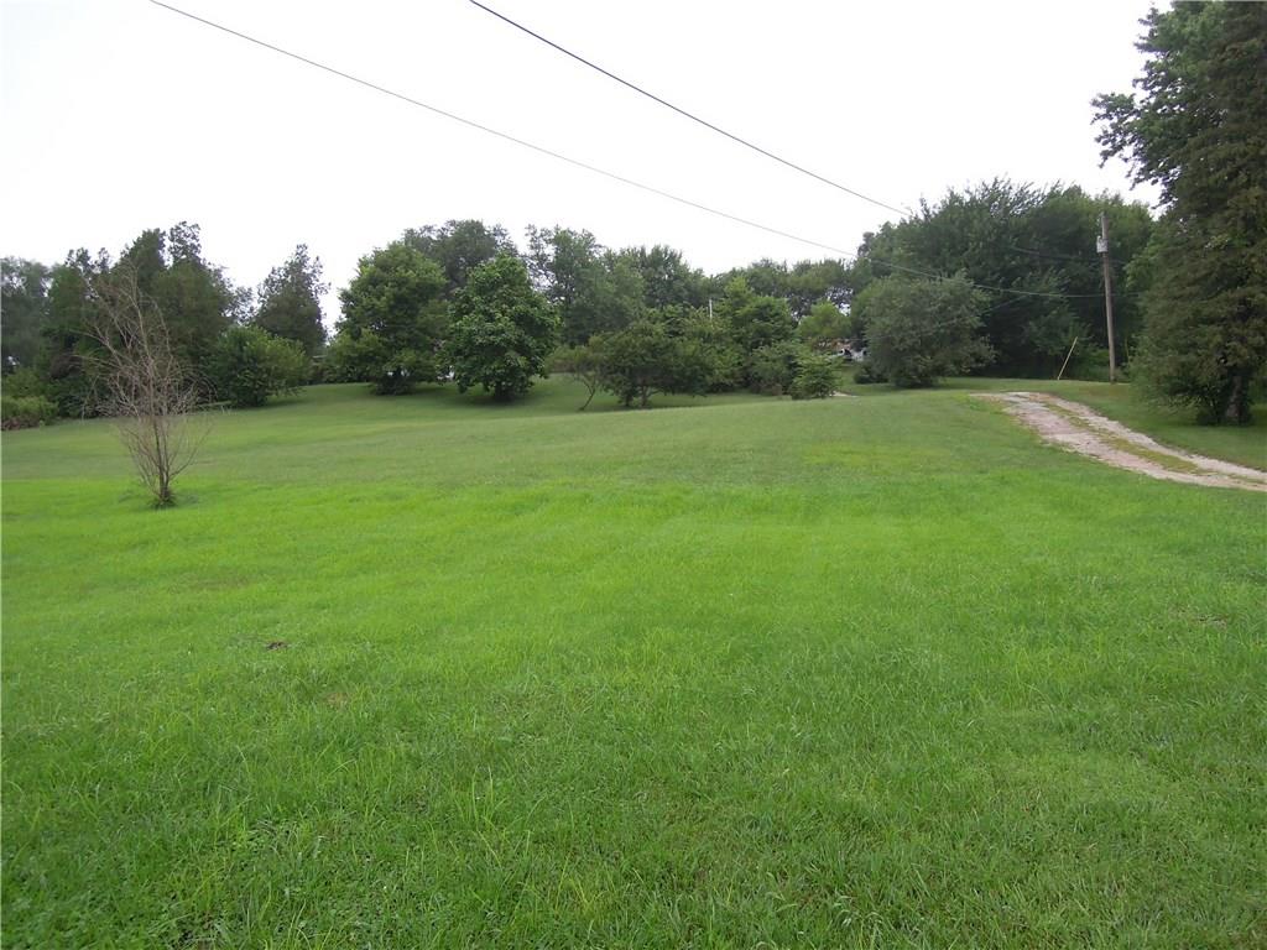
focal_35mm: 24
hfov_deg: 71.6
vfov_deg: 56.8
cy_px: 475
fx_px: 878
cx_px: 634
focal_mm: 4.3
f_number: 2.8
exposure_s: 1/400
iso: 160
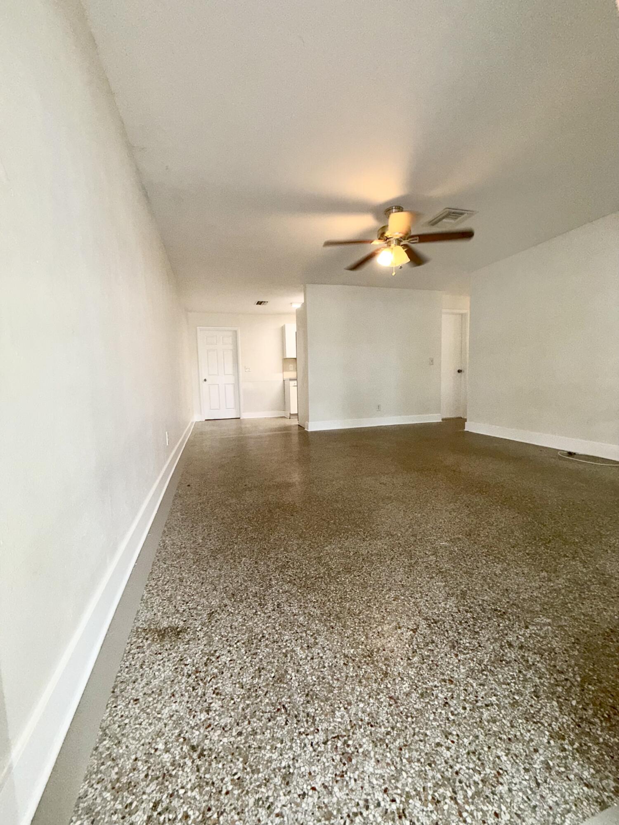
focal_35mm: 14
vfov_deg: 102.1
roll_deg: +1.4
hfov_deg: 85.7
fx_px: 334
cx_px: 310
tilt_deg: -5.4
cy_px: 412
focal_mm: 2.22
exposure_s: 1/60
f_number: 2.2
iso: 80
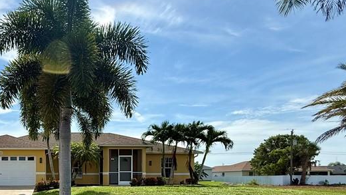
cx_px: 50
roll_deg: +0.1
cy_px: 182
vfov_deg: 36.1
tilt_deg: +0.0
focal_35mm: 30
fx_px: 275
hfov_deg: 57.4
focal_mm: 2.22
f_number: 2.2
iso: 50
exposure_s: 1/2506
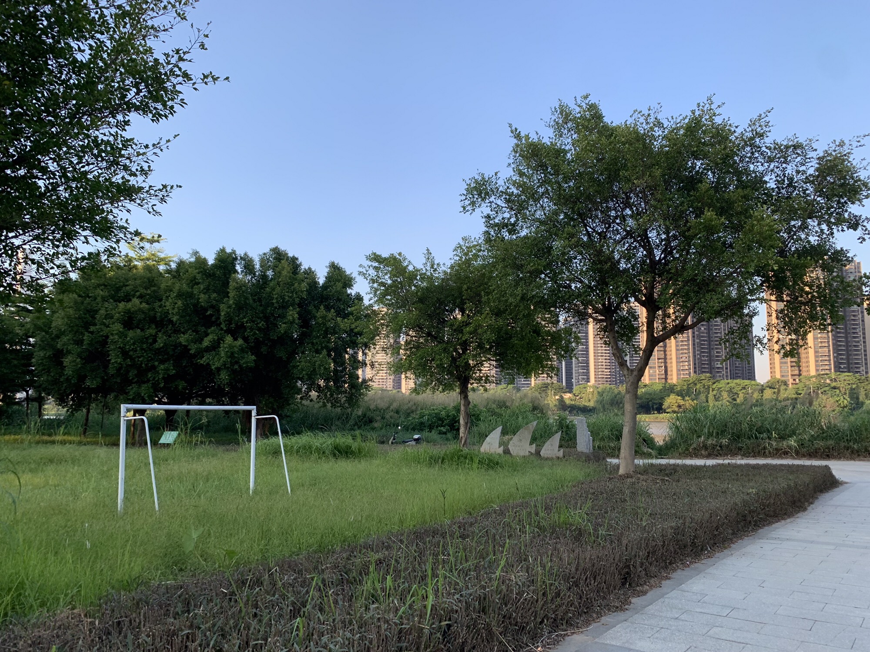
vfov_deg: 53.1
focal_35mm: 26
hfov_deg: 67.3
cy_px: 326
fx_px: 653
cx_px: 435
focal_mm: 4.25
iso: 25
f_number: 1.8
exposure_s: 1/500
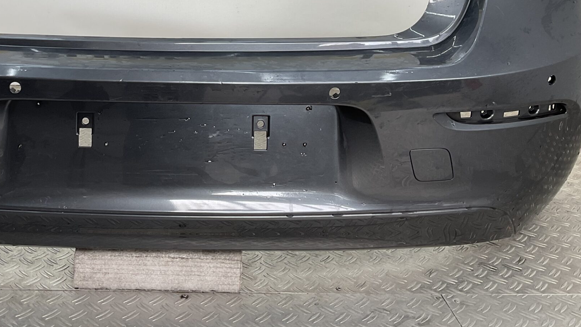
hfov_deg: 40.3
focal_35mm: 50
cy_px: 20
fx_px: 770
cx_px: 156
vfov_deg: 23.2
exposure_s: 1/127
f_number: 1.8
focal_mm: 3
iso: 16
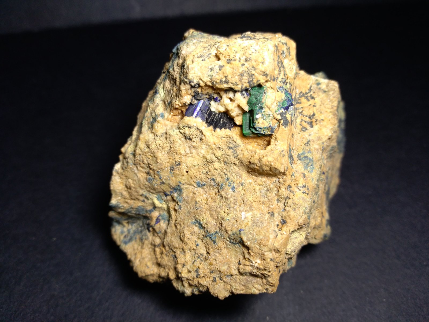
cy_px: 161
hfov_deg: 67.3
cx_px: 214
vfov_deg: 53.1
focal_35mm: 26
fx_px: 322
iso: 109
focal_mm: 3.54
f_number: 2
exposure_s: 1/30
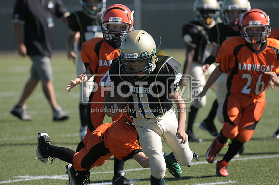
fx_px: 3018
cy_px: 92
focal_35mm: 390
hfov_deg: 5.3
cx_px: 140
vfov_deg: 3.5
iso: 640
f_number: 4
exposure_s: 1/3200
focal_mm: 260
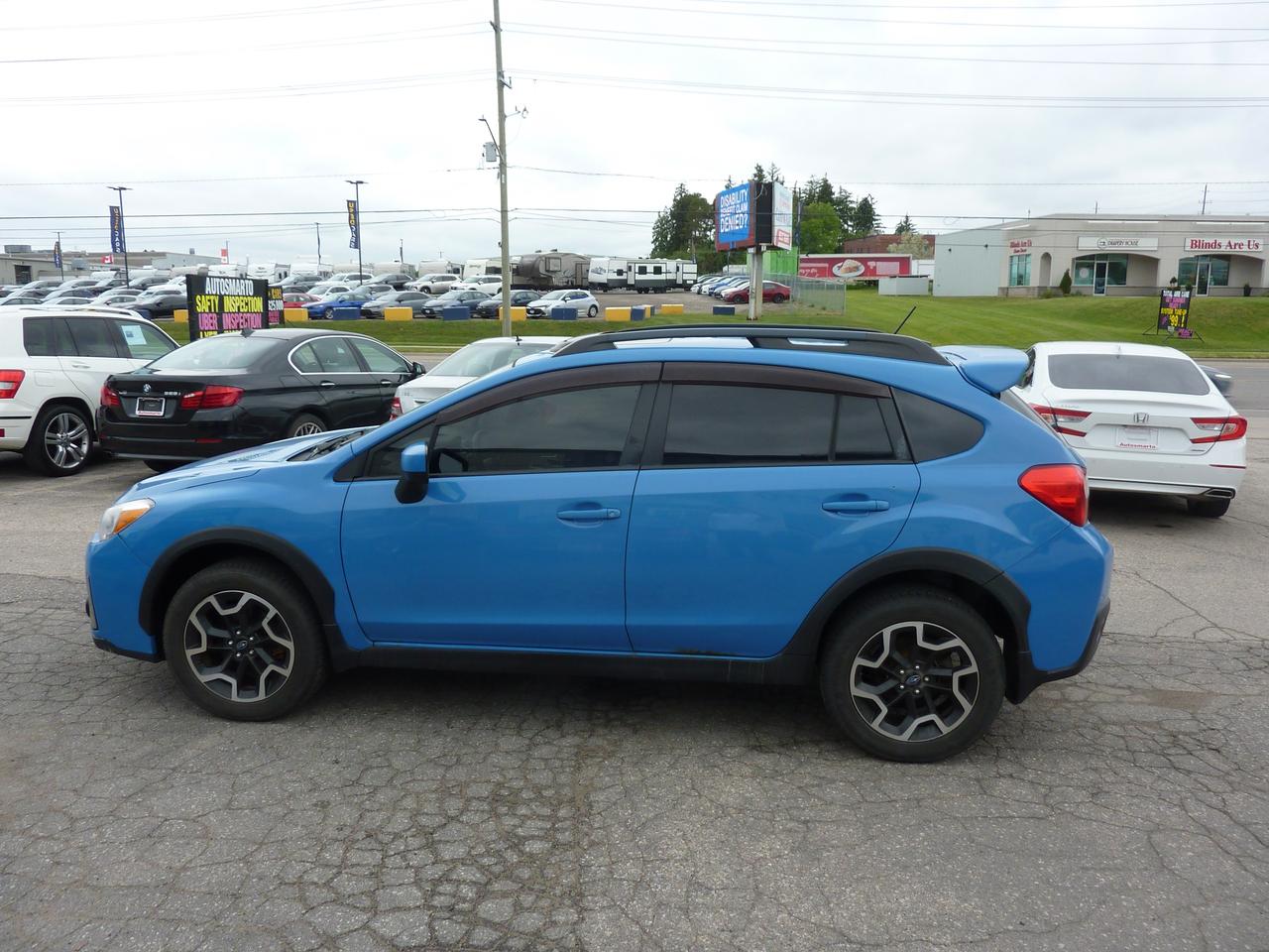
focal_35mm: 25
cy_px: 476
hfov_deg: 69.4
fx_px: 916
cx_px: 634
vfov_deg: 54.9
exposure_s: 1/100
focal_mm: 4.1
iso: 80
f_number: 3.3
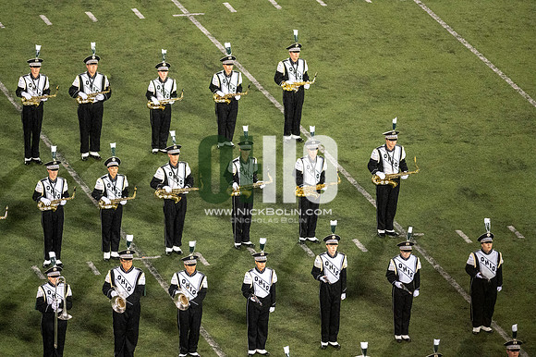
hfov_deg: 6.9
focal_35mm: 300
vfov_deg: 4.6
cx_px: 268
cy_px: 178
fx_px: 4464
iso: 6400
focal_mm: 300
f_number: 2.8
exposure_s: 1/2500
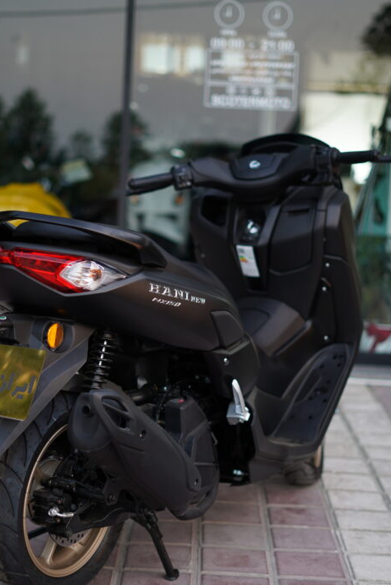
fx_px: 1058
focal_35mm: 65
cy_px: 310
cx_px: 168
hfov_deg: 20.9
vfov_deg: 30.9
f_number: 1.8
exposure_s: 1/100
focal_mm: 50
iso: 200
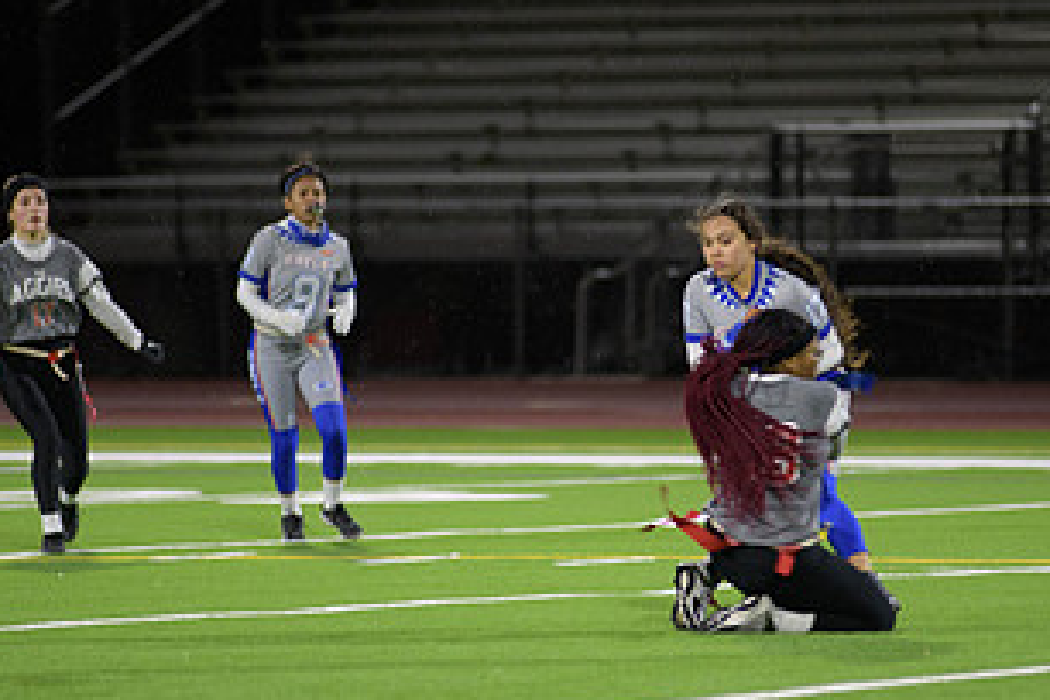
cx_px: 566
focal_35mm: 379
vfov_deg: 3.6
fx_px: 11053
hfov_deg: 5.4
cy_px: 359
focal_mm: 200
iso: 1100
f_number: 2.8
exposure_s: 1/200
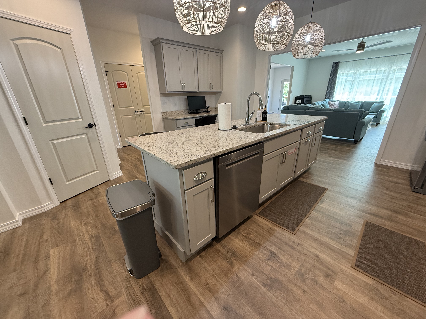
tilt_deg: -19.9
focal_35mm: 14
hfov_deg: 102.1
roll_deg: +2.7
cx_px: 213
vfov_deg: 85.7
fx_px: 172
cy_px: 160
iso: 200
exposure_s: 1/60
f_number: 2.2
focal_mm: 2.22
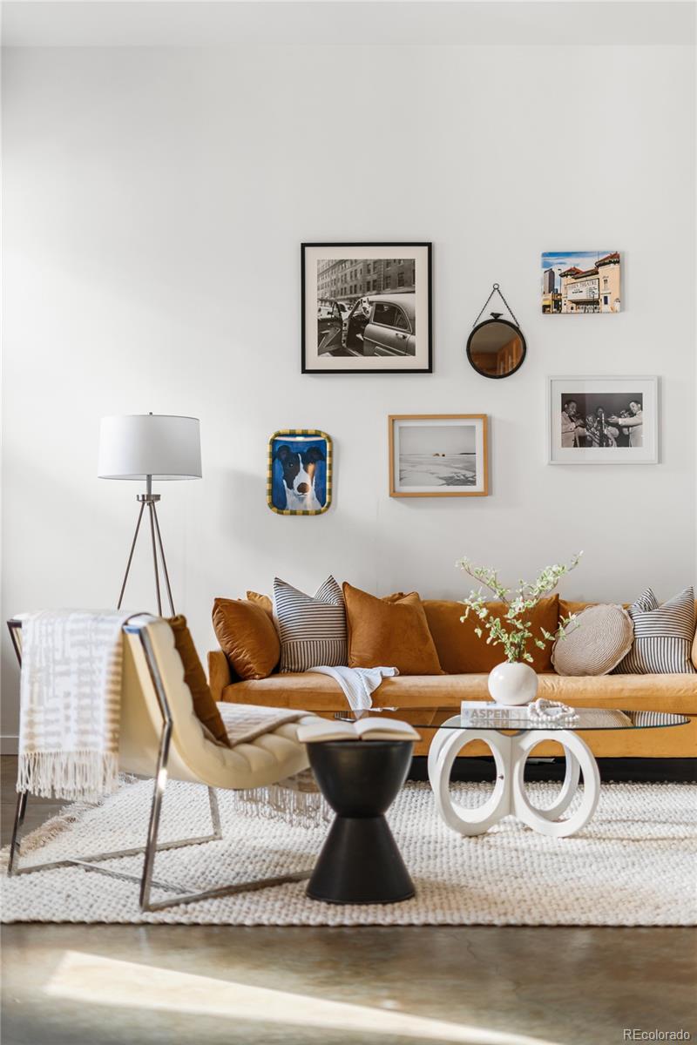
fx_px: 1452
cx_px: 348
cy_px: 522
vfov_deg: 39.6
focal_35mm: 50
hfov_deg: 27.0
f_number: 1.8
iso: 160
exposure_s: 1/20
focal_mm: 50
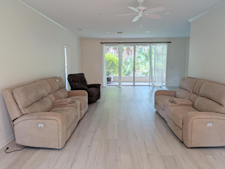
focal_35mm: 24
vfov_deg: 56.8
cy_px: 84
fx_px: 156
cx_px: 112
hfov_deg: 71.6
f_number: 1.7
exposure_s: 1/120
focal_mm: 4.53
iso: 38
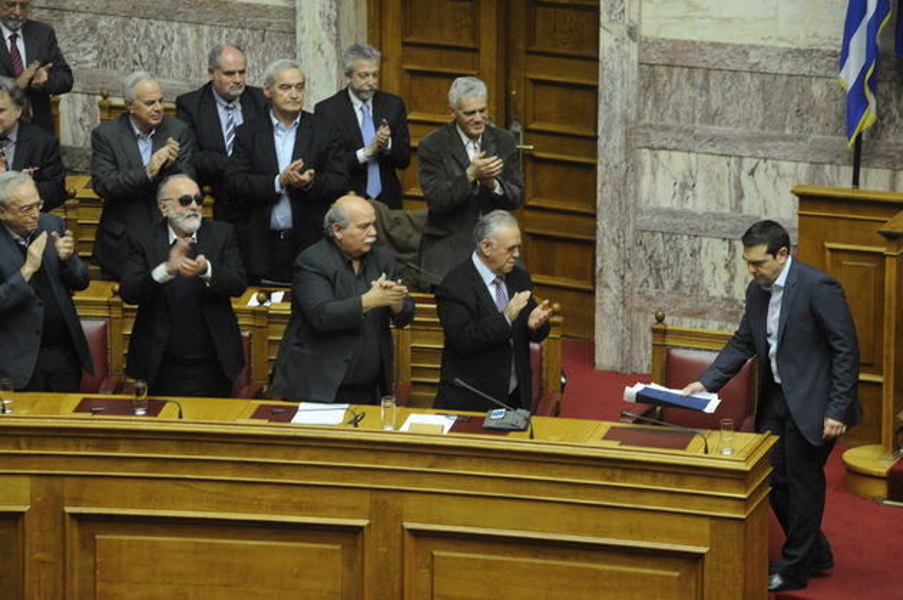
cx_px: 452
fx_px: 3885
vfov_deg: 8.8
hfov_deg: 13.3
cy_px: 300
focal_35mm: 155
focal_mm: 155
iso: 3200
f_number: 6.3
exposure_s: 1/160
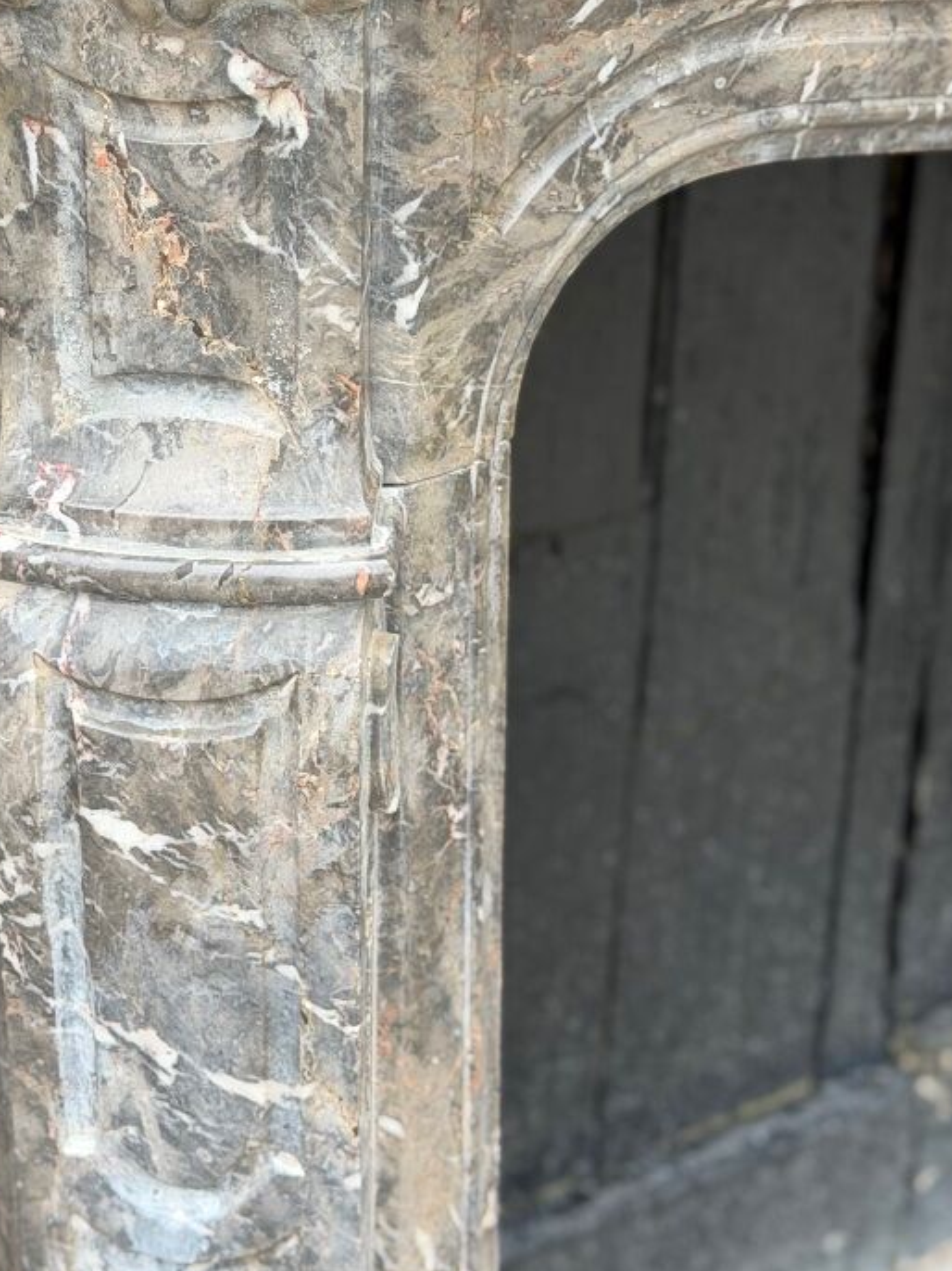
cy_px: 211
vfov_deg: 22.9
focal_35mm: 84
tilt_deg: -22.3
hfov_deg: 17.4
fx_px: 3082
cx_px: 154
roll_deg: -2.6
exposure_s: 1/596
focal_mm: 6.76
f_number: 1.78
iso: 80
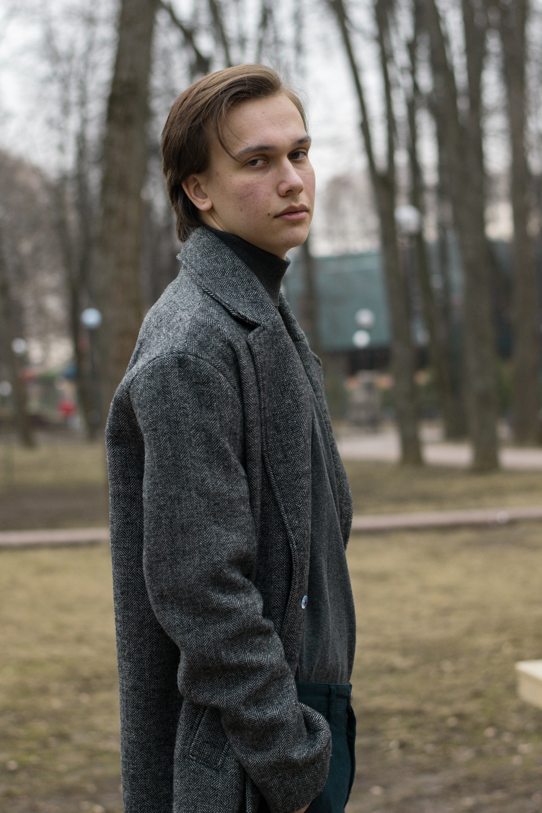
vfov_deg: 27.0
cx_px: 271
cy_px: 406
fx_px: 1694
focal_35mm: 75
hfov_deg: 18.2
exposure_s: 1/320
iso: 800
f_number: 2.8
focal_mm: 50
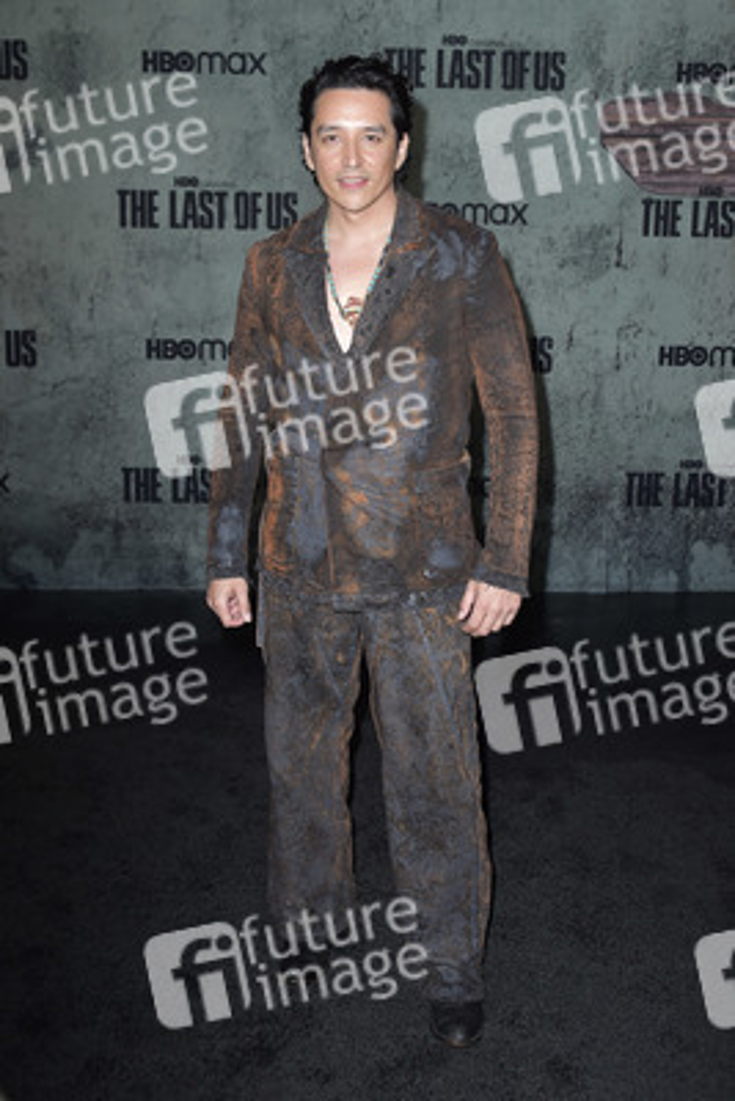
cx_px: 368
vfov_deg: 54.4
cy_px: 550
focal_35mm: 35
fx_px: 1071
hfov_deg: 37.9
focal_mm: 35
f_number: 6.3
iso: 640
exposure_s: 1/250
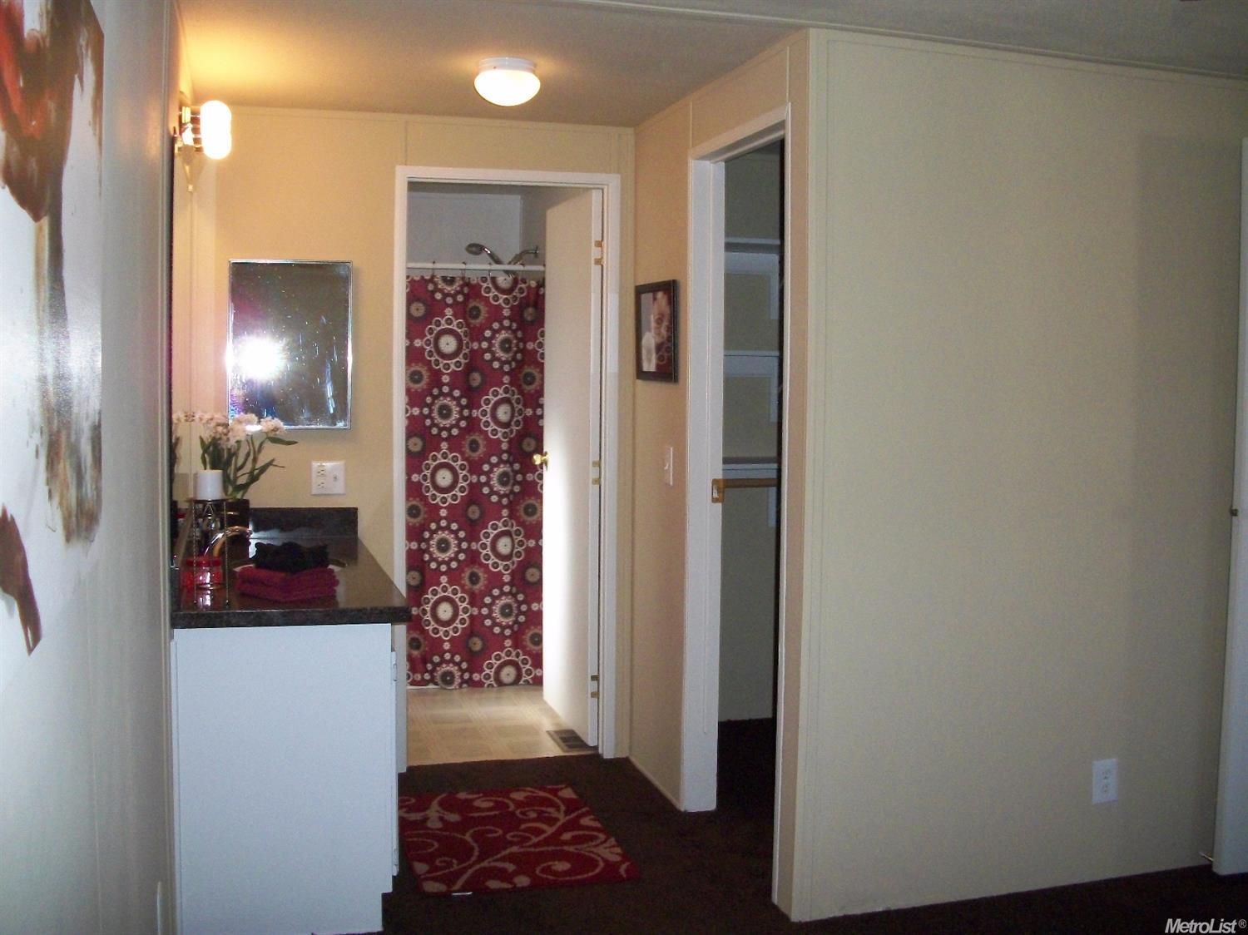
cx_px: 624
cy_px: 468
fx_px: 1261
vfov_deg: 40.7
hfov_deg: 52.6
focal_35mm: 35
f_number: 3.1
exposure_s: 1/125
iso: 400
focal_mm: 6.3
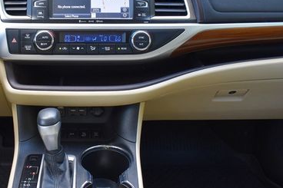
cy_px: 69
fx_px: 369
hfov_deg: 41.2
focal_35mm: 47
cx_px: 86
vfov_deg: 28.5
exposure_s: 1/250
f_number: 3.5
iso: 720
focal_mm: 18
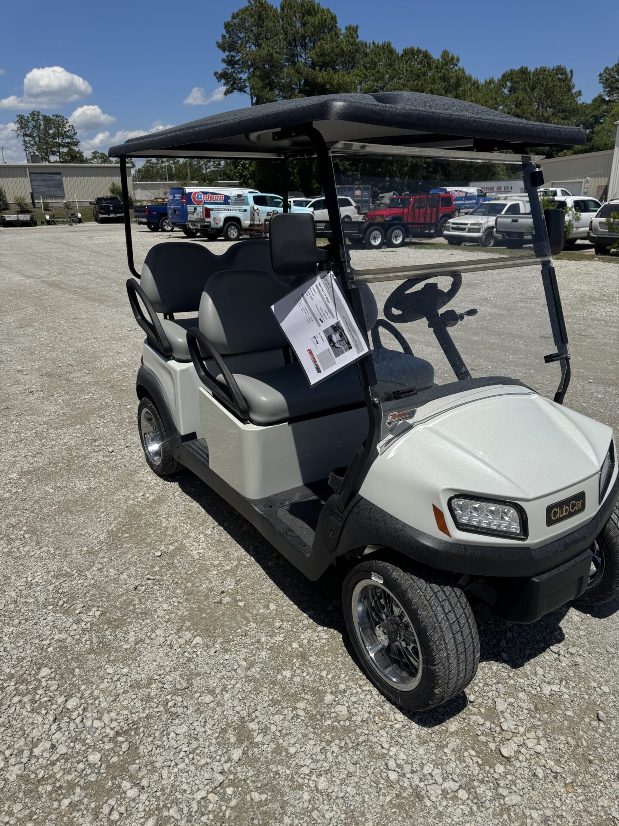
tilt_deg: -15.6
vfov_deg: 71.6
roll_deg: +2.9
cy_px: 413
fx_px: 572
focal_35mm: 24
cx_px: 310
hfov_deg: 56.8
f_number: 1.78
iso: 80
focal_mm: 6.76
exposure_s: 1/10417
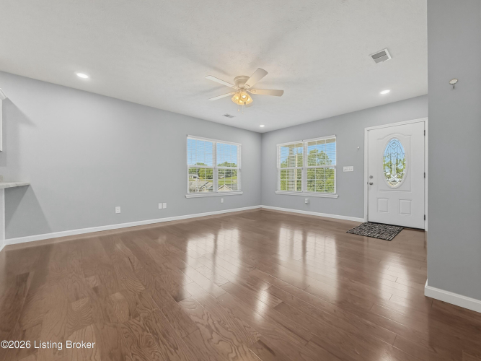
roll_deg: +0.5
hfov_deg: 102.1
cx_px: 240
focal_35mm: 14
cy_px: 180
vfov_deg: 85.7
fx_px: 194
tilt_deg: -0.5
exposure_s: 1/120
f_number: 2.2
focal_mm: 2.2
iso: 160
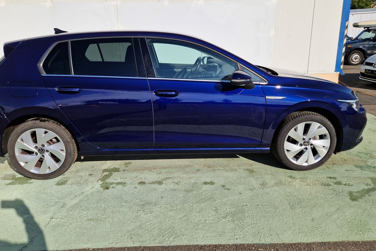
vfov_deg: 49.3
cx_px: 174
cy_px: 102
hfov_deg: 69.3
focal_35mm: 26
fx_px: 272
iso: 50
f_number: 1.8
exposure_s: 1/2576
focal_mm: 5.4
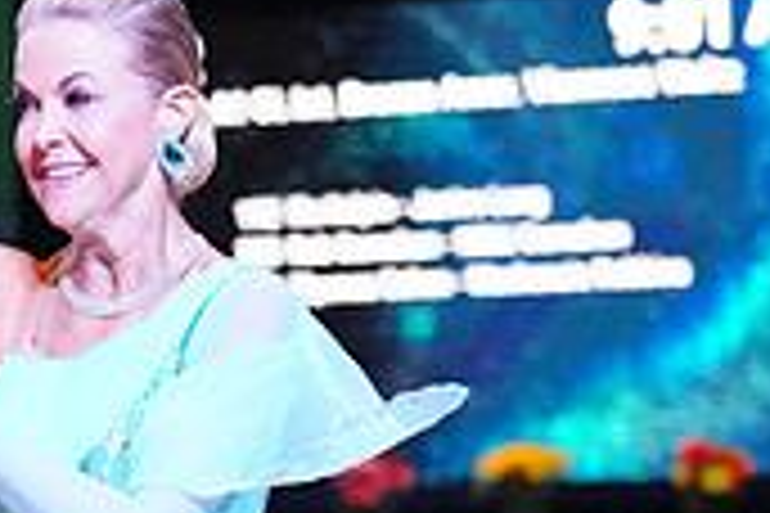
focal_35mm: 238
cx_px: -29
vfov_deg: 5.7
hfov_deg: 8.6
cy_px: 734
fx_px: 5090
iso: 5000
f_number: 2.8
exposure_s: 1/500
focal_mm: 70
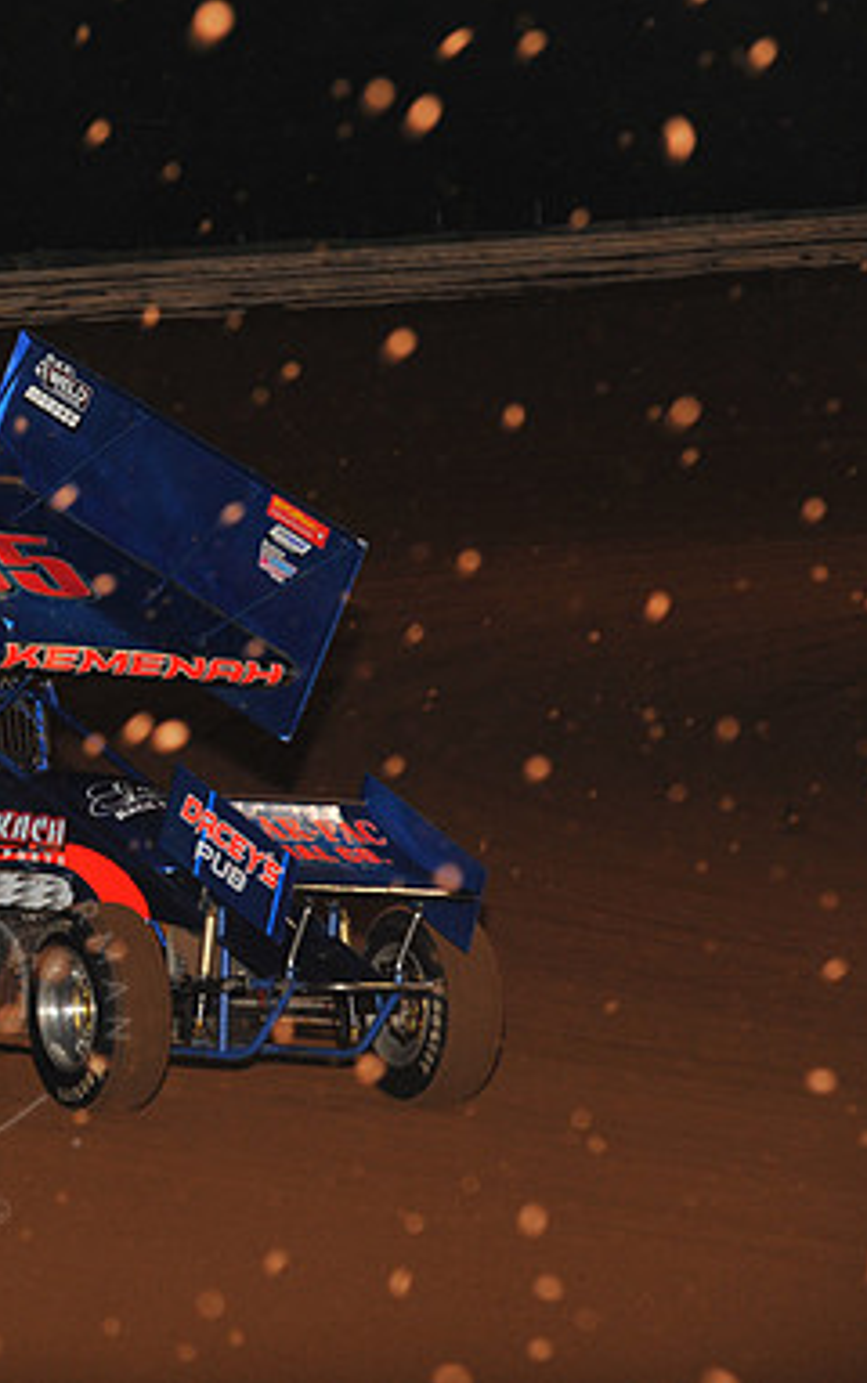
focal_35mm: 208
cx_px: -90
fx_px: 7849
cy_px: 690
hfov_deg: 6.3
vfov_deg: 10.1
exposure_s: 1/320
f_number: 7.1
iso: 1250
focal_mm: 135
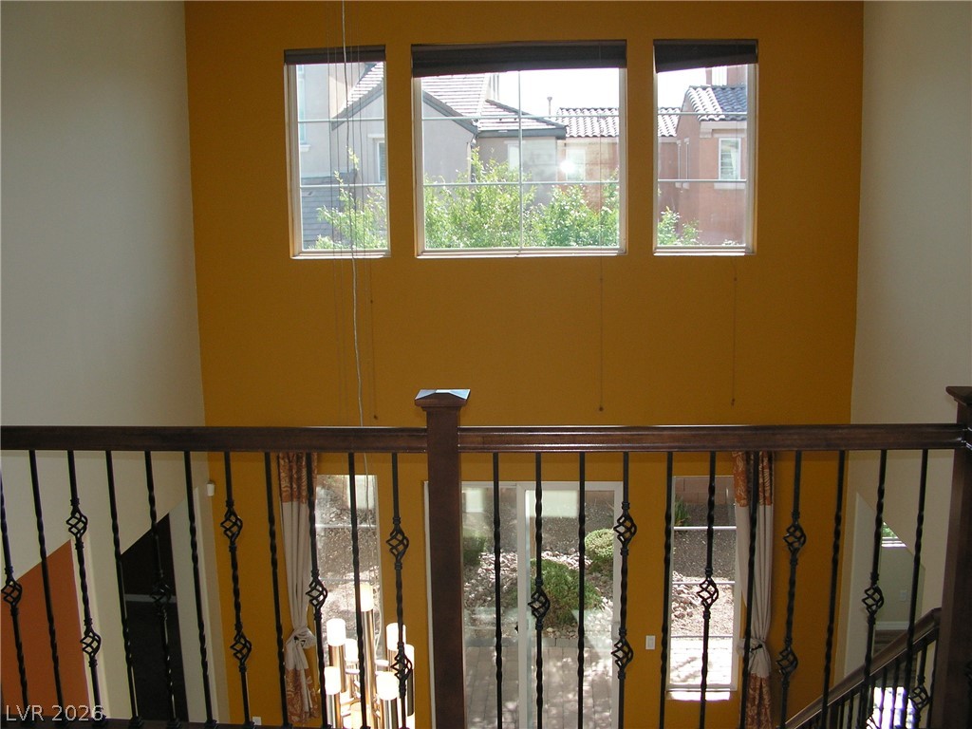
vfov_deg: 39.7
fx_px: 1011
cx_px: 486
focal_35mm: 36
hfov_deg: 51.4
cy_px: 364
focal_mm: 6
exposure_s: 1/200
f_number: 3.2
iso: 64
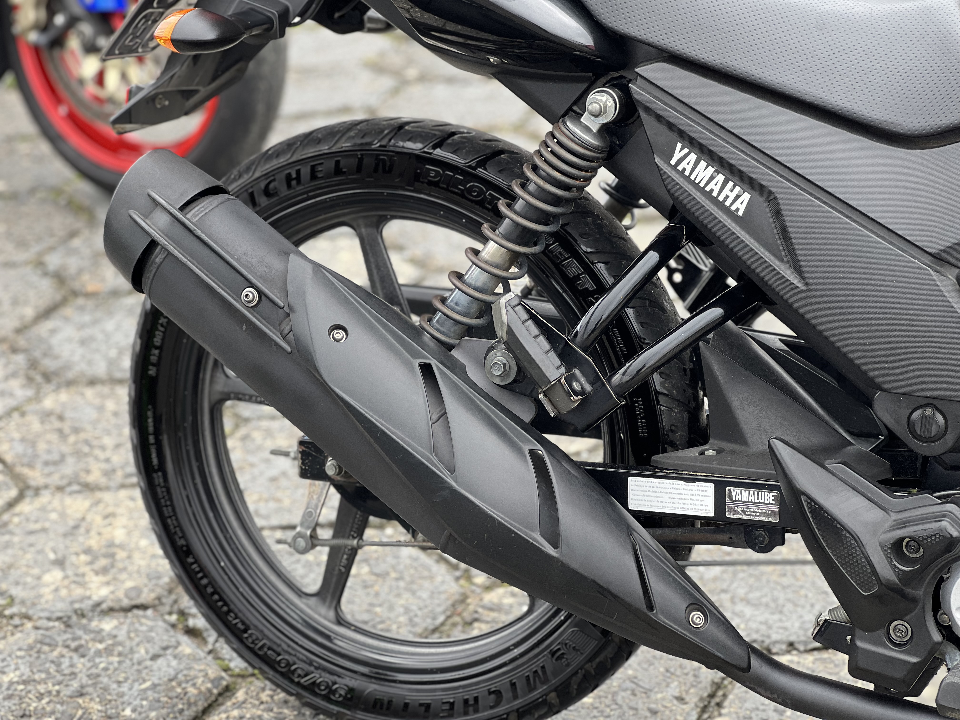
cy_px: 360
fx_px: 2135
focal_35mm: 77
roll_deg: +2.8
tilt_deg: -24.4
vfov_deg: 19.1
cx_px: 480
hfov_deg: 25.3
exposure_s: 1/121
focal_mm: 9
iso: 32
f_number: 2.8
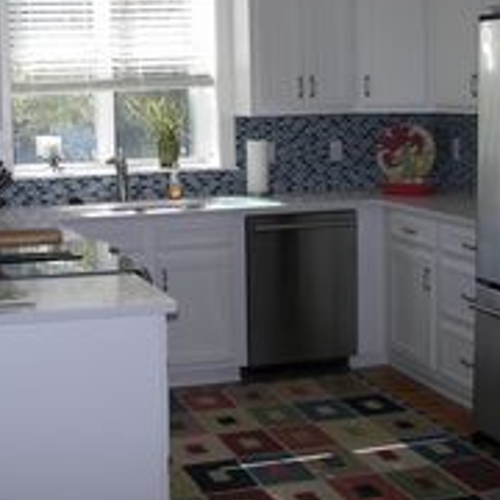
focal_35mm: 65
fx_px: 1062
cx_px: 169
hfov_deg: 26.3
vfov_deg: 26.3
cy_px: 169
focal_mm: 6
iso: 64
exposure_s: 1/200
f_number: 2.8
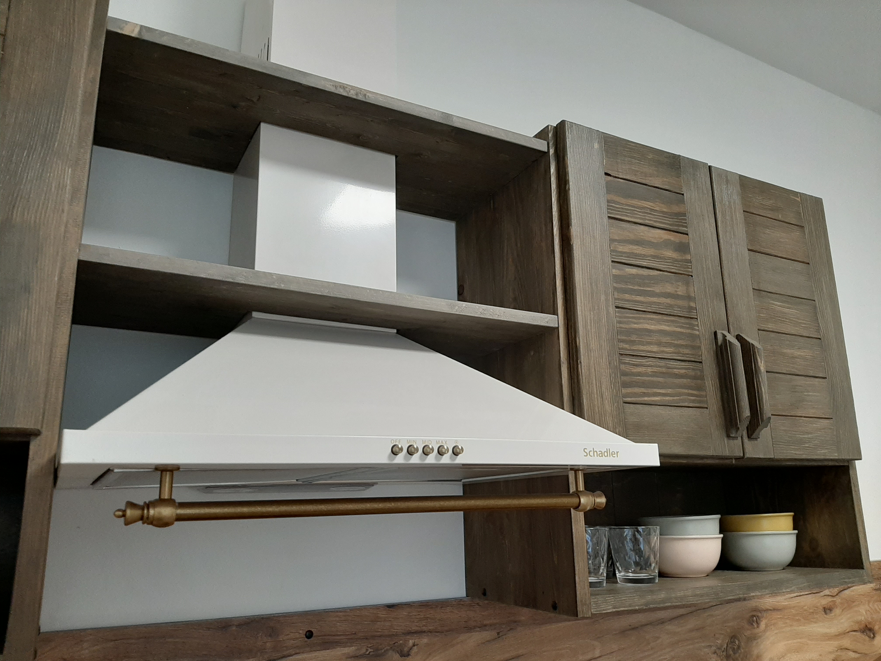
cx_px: 440
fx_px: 662
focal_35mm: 26
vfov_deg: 53.1
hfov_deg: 67.3
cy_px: 330
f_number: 1.7
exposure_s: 1/60
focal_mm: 3.93
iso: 125
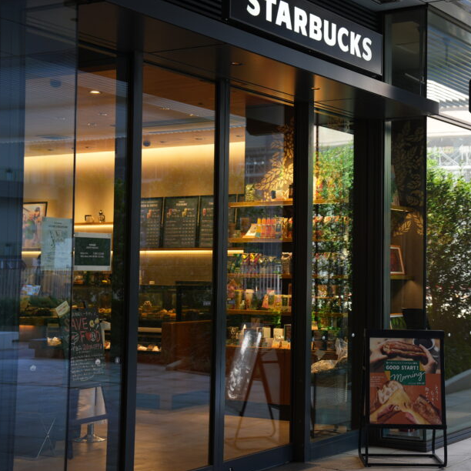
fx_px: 985
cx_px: 370
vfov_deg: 26.9
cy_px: 219
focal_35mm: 64
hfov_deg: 26.4
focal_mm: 45
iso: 160
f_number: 4
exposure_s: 1/60
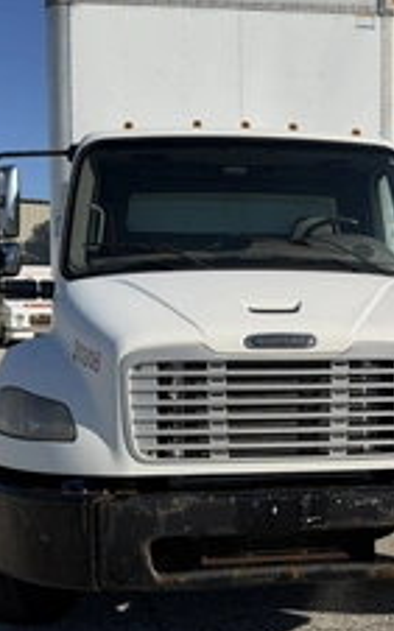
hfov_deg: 28.2
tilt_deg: -0.7
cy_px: 304
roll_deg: +1.2
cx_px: 285
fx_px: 774
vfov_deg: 44.4
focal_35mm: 45
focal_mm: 6.76
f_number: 1.78
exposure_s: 1/7353
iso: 80
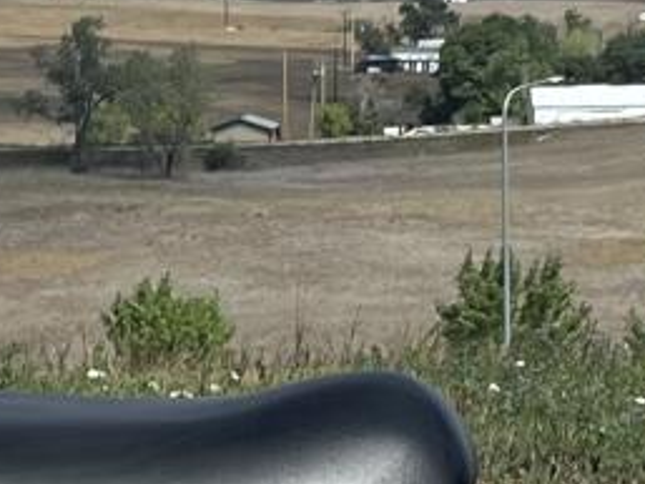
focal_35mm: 202
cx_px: 422
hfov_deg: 9.8
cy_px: 98
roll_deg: +1.9
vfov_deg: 7.3
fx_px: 3766
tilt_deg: -3.3
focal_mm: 5.1
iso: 50
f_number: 1.6
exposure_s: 1/4854
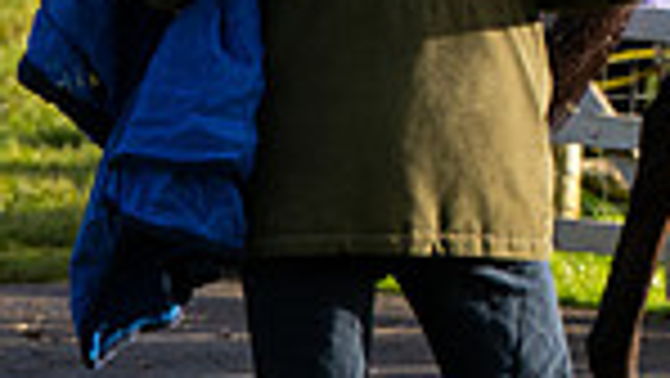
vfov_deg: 1.8
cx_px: 1259
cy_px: -236
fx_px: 11981
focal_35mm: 674
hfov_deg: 3.2
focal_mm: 165
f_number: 6.3
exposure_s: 1/640
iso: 640
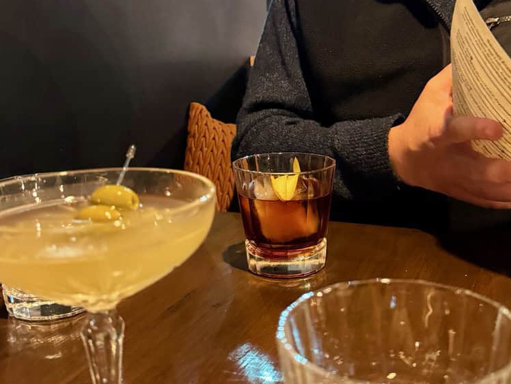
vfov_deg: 43.7
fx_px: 473
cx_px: 298
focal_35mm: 32
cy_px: 250
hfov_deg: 56.5
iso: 1600
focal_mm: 6.8
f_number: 1.8
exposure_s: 1/25
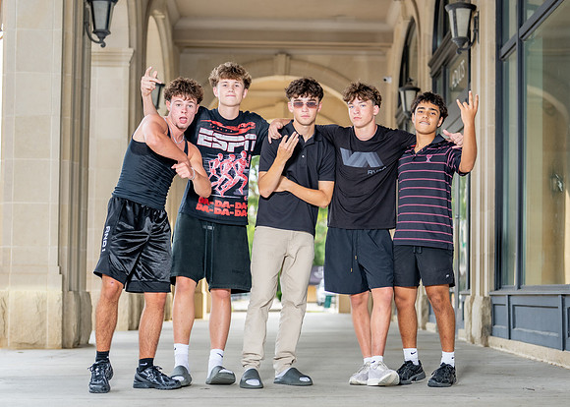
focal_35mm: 71
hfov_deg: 27.6
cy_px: 243
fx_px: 1157
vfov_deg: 19.9
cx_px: 326
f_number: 2
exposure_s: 1/400
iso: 160
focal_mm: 50
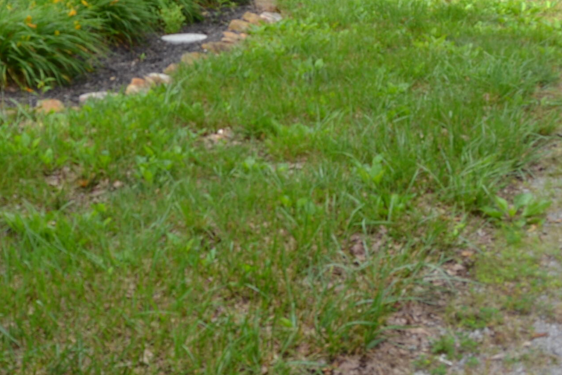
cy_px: 56
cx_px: 44
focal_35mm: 64
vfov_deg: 20.9
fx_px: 999
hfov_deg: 29.9
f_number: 6.3
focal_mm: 18
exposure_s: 1/160
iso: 100
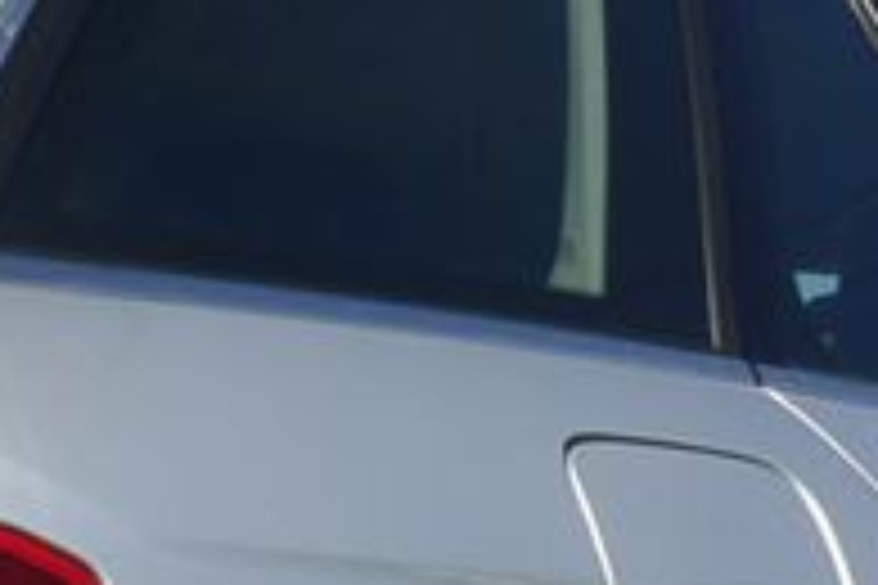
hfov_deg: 13.4
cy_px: 956
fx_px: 3707
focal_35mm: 152
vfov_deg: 8.8
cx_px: 50
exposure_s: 1/250
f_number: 11
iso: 160
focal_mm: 11
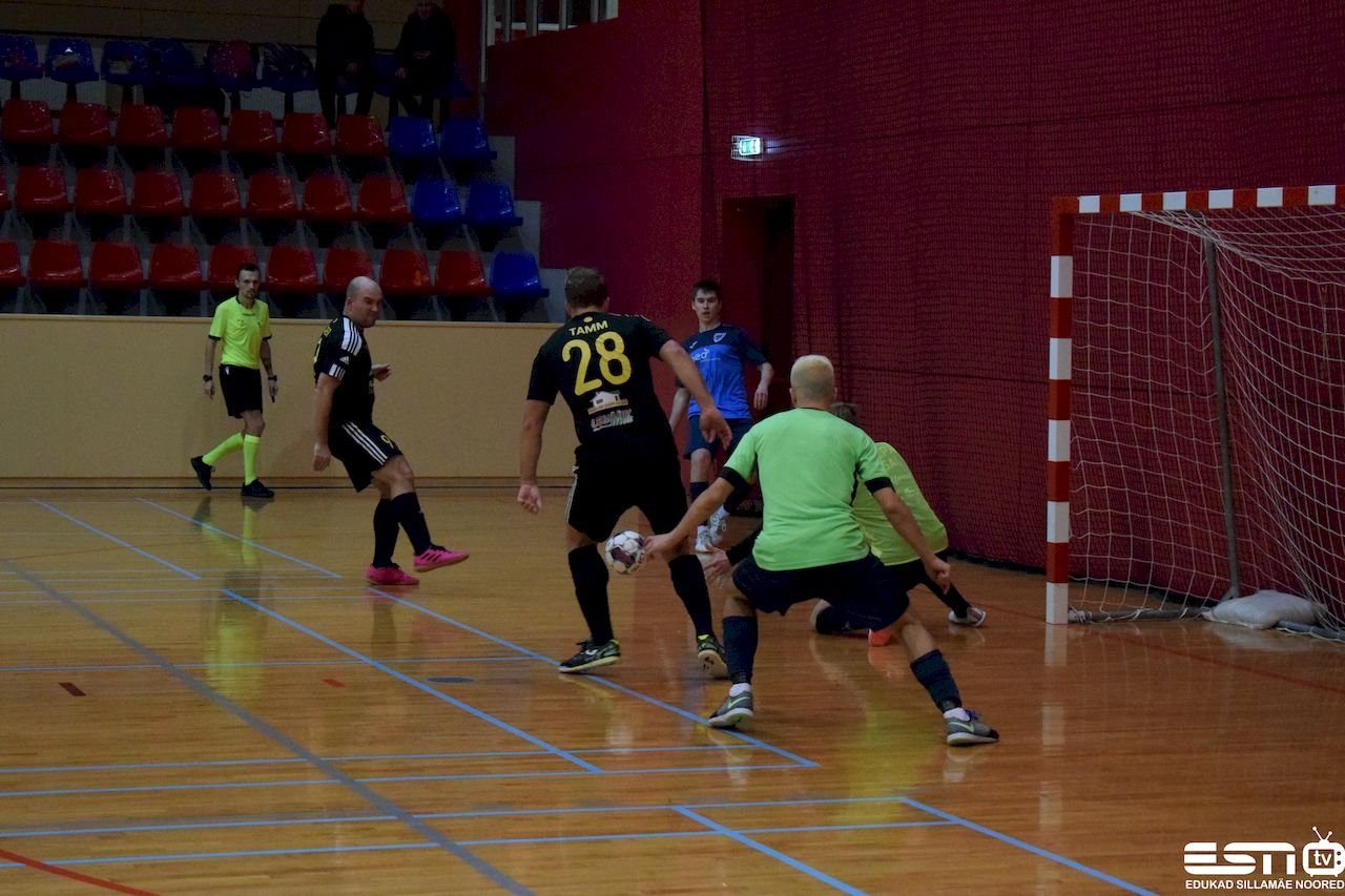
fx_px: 3082
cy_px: 448
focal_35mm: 82
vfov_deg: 16.5
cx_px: 672
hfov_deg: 24.6
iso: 8000
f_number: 5.6
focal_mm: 55
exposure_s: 1/500
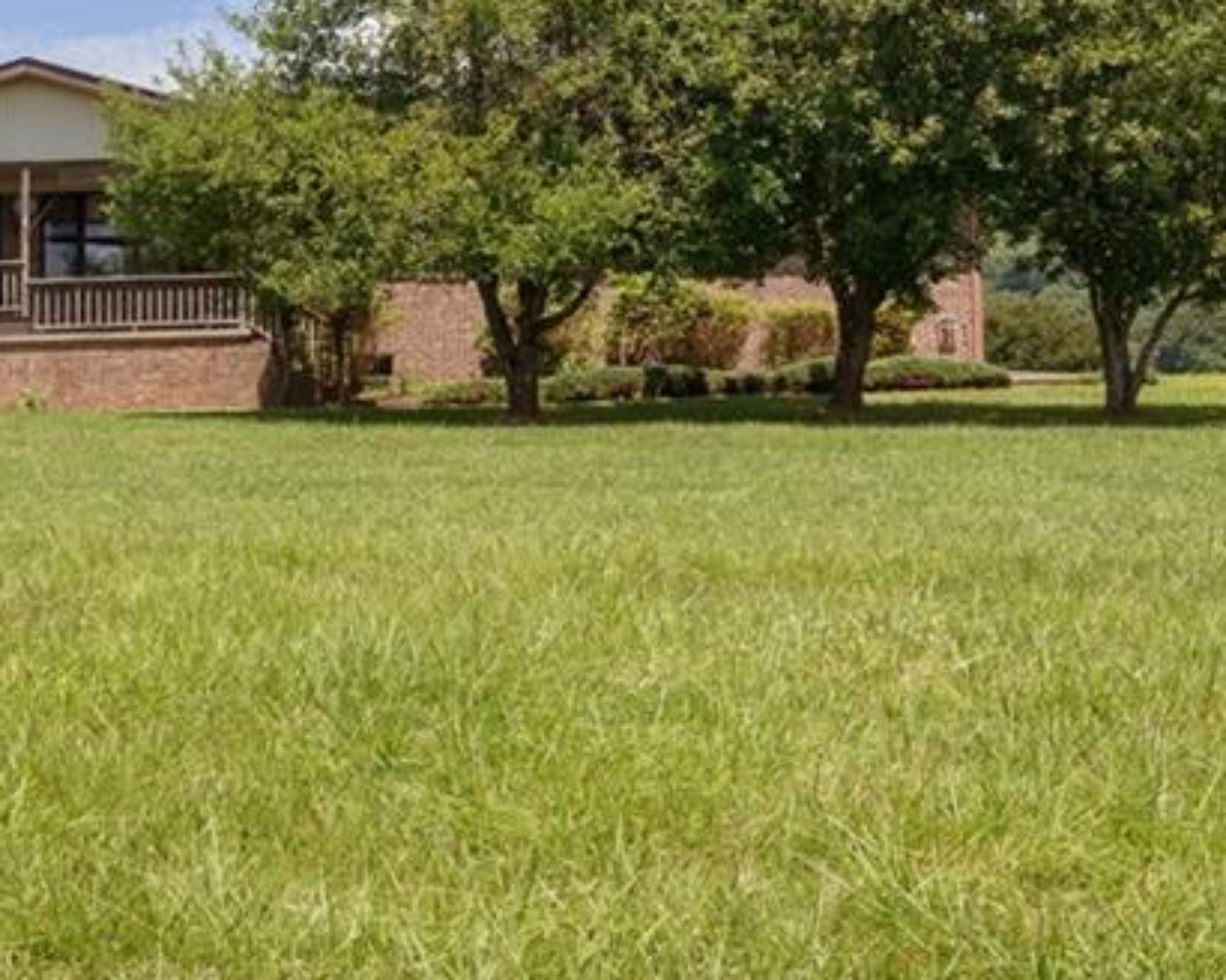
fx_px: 2213
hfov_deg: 29.5
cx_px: 87
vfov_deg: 24.2
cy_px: 88
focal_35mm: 61
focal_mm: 26
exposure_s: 1/250
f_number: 14
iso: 250
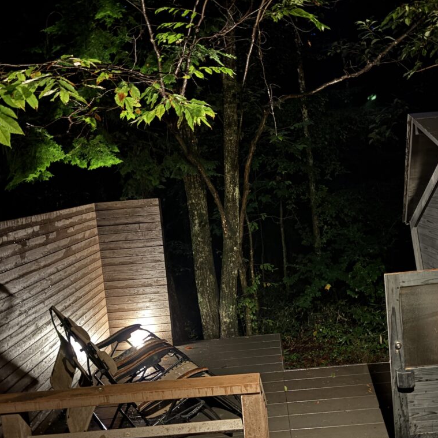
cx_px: 256
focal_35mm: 31
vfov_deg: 52.5
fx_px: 444
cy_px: 220
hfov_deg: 52.3
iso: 1000
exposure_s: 1/2
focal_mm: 5.96
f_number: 1.6
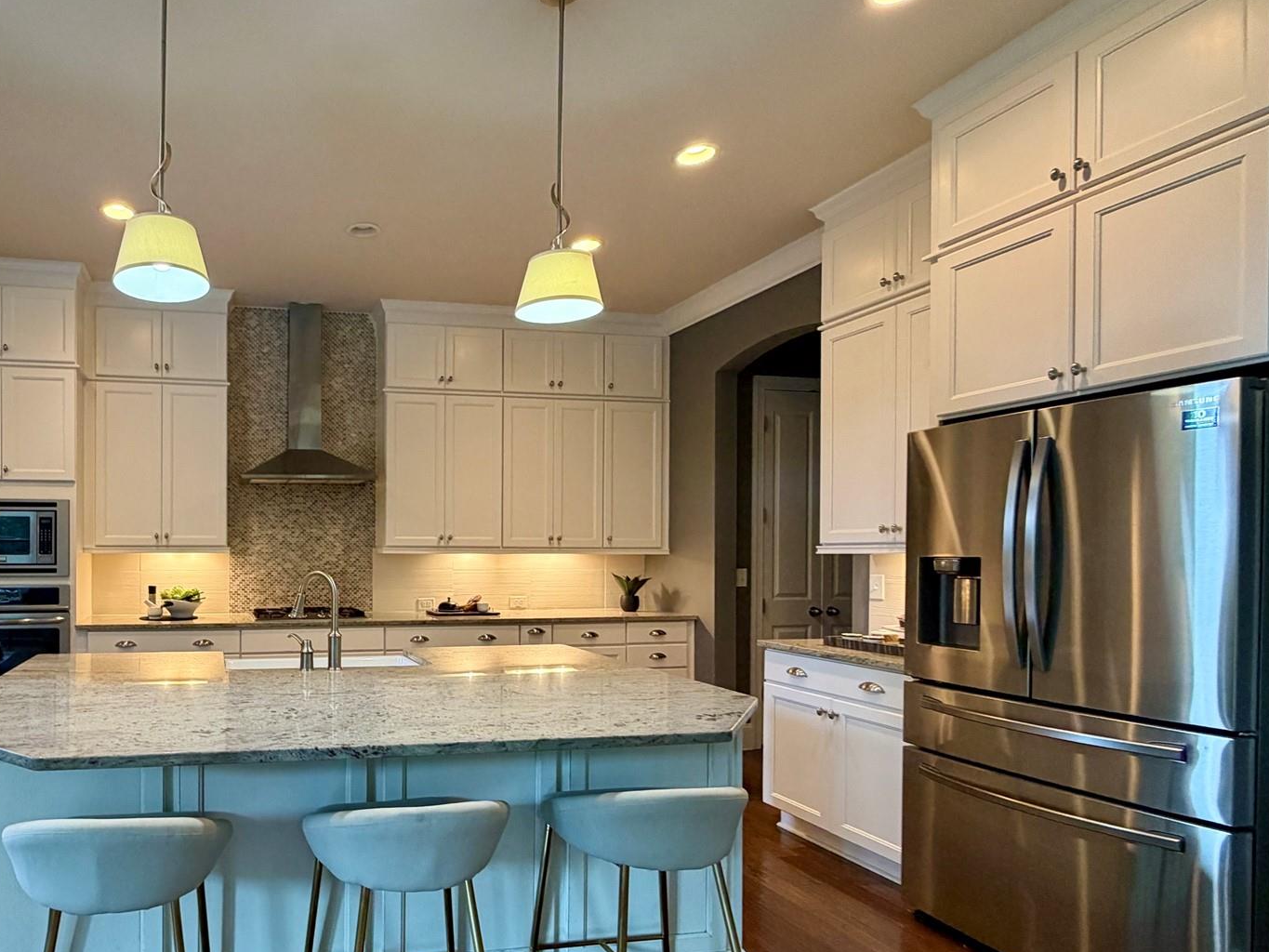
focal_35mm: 21
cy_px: 560
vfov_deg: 63.0
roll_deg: +0.3
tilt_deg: -0.7
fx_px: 770
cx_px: 343
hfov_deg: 74.3
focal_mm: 2.22
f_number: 2.2
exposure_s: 1/60
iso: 250
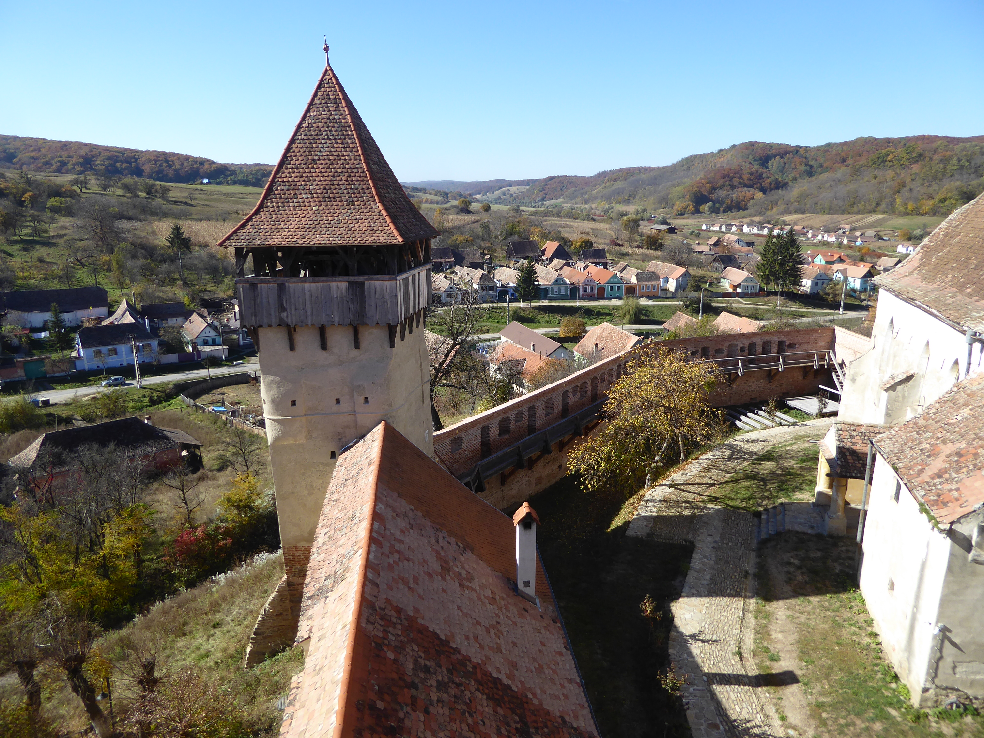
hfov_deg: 69.4
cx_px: 492
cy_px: 369
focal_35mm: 25
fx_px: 711
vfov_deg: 54.9
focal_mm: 4.3
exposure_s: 1/500
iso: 80
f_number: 3.3
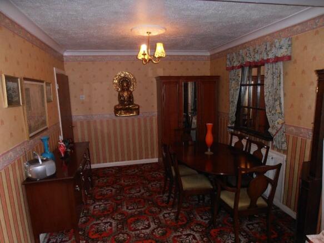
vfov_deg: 56.8
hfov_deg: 71.6
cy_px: 122
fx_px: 225
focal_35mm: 24
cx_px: 162
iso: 125
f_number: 3
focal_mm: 4.2
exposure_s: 1/30
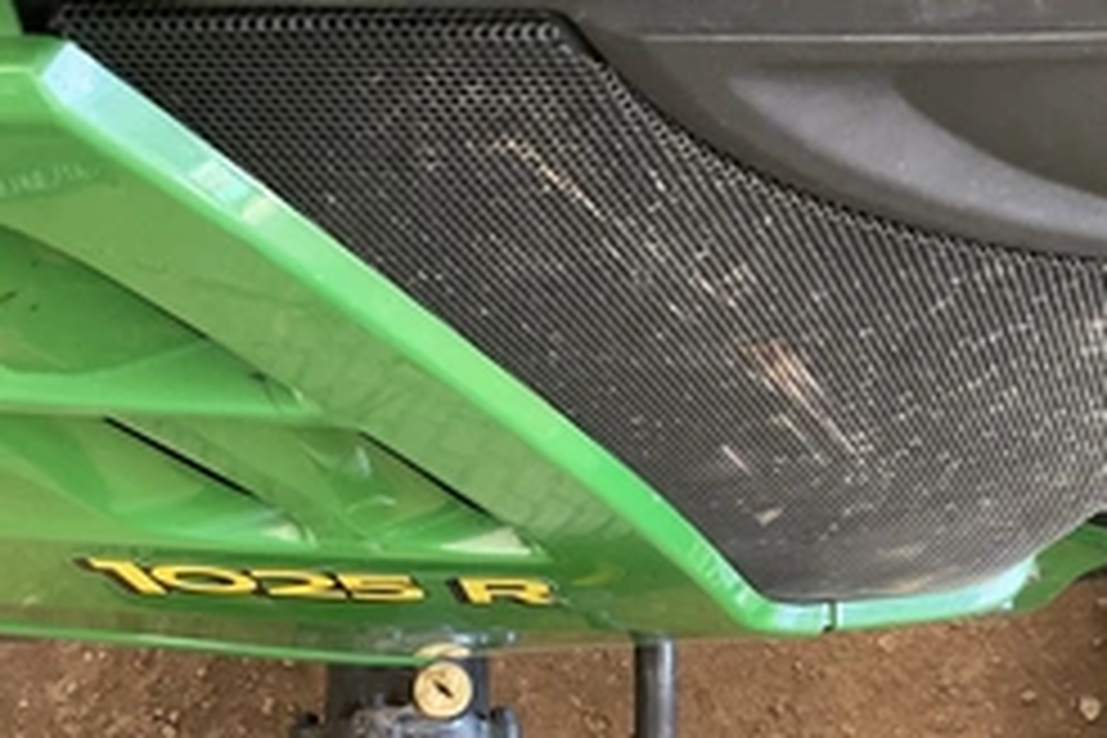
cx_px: 369
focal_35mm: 49
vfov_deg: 26.6
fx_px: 1507
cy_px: 657
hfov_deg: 39.9
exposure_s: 1/66
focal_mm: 3
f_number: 1.8
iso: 64
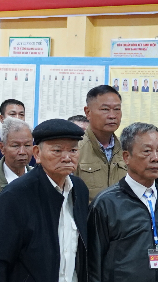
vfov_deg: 14.6
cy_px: 218
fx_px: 1095
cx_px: -270
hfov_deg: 7.5
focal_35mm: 147
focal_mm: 28
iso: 3200
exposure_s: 1/160
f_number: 2.8
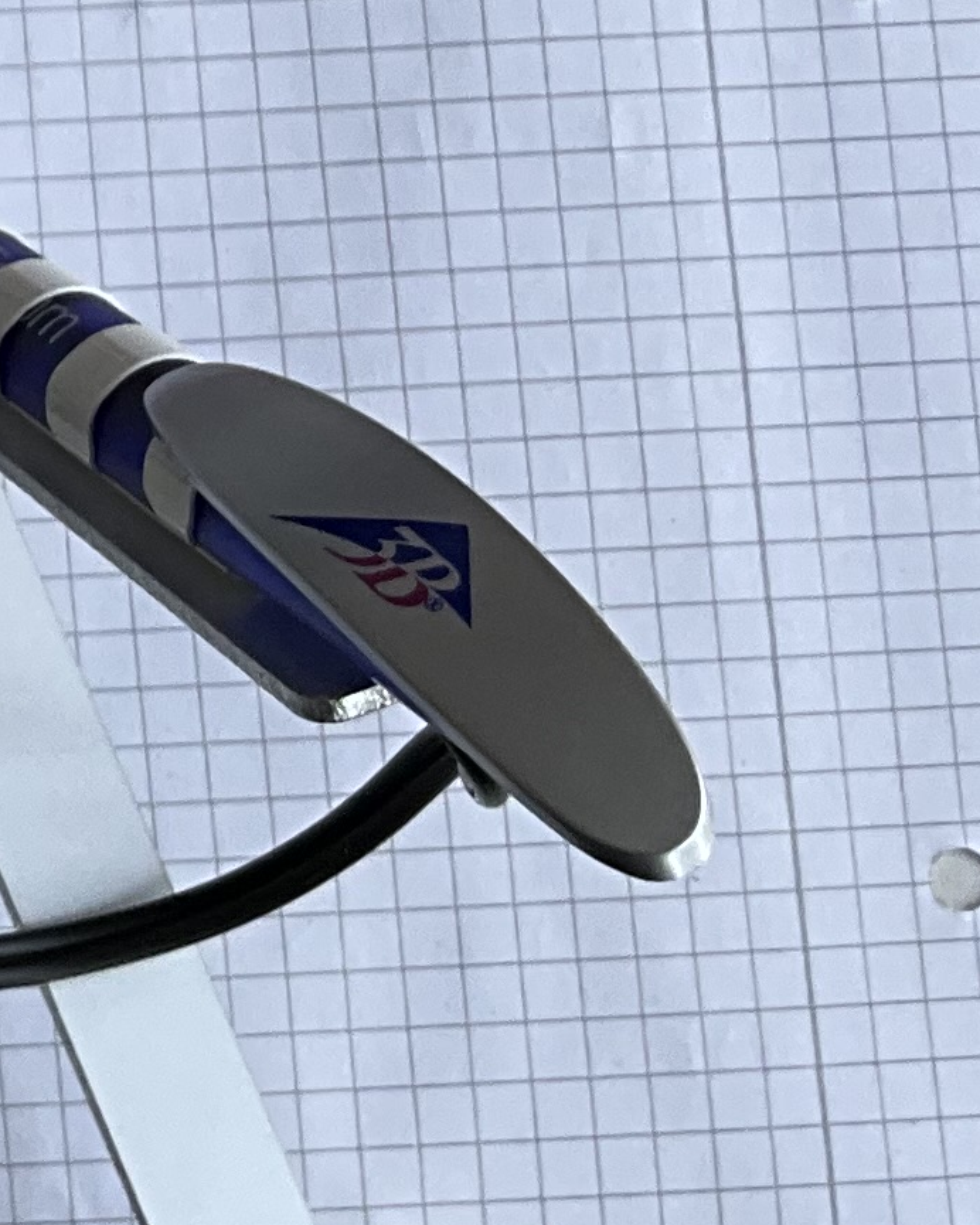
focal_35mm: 132
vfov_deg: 14.5
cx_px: -1362
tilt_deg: -84.5
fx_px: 4786
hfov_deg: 10.2
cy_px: 327
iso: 20
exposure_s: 1/122
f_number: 1.8
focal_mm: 3
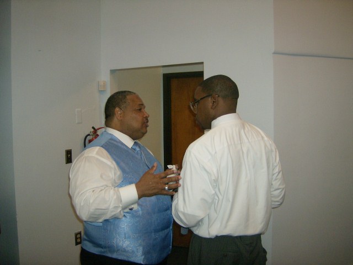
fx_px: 367
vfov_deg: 39.7
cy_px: 132
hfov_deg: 51.4
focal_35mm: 36
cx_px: 176
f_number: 2.8
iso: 200
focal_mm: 6
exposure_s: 1/60
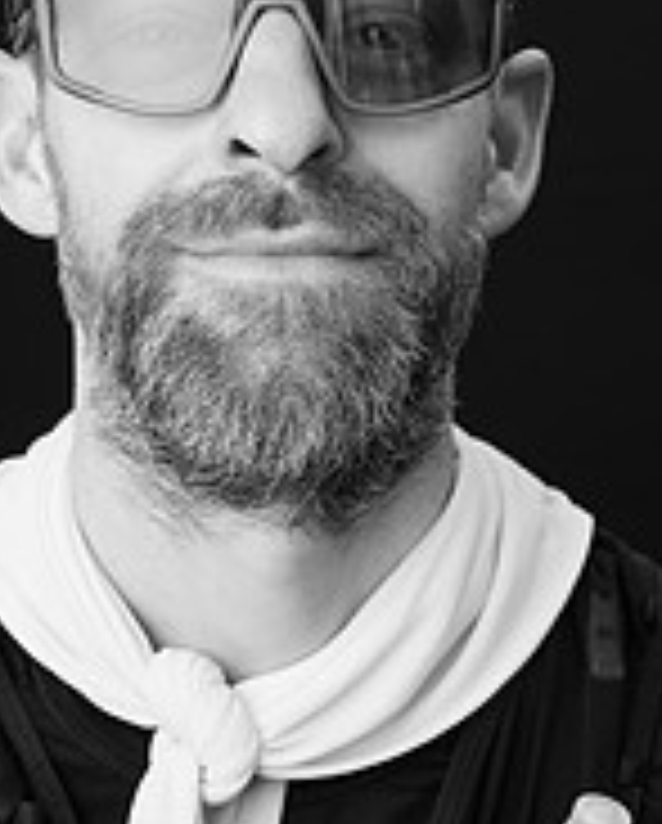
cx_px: 243
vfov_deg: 15.7
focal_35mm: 122
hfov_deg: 12.7
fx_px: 2980
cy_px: 410
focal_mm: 53
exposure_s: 1/200
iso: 160
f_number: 5.6
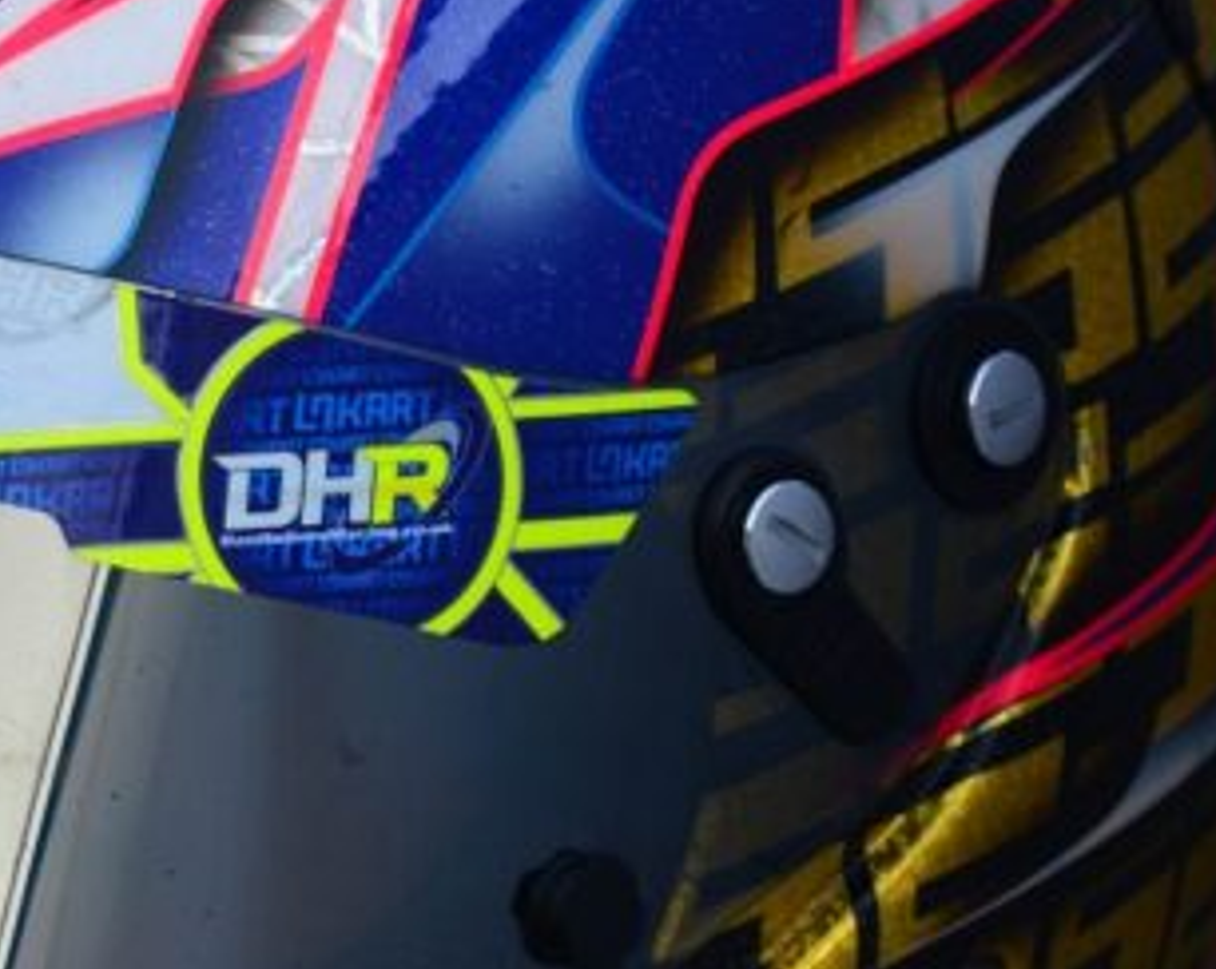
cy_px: 701
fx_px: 33894
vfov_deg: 1.6
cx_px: -588
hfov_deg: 2.1
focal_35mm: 943
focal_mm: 300
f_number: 4
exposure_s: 1/500
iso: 100
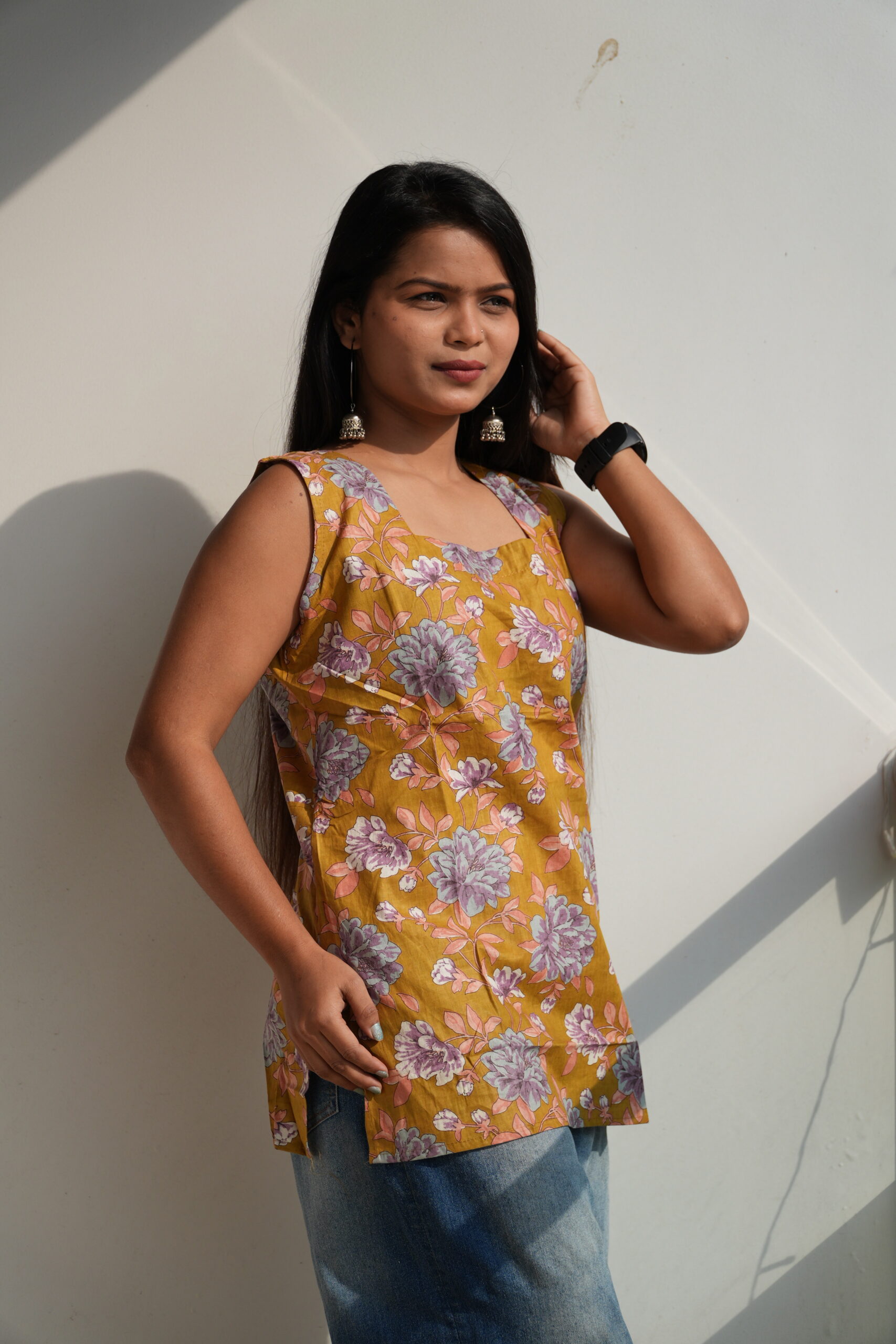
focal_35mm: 96
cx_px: 448
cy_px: 672
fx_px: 3583
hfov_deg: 14.3
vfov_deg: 21.2
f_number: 4
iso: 100
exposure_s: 1/1000
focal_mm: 64
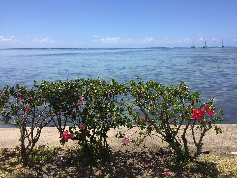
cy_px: 89
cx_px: 118
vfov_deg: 48.2
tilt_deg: -11.8
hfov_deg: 61.7
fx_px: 199
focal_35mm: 29
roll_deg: +0.1
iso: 32
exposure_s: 1/2198
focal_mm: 4.15
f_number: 2.2
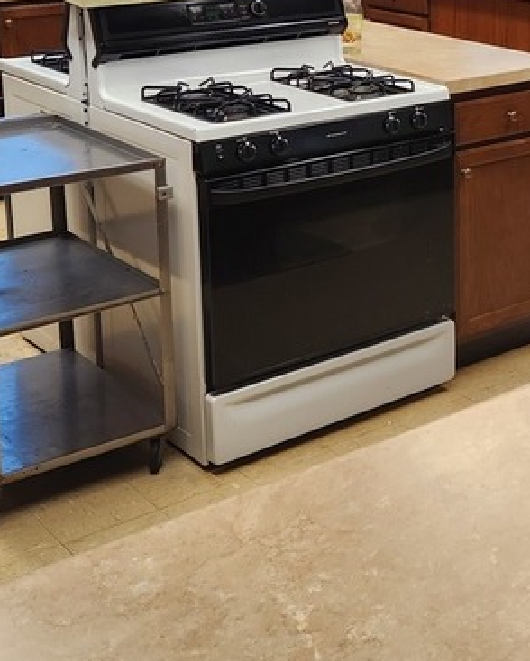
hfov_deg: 21.2
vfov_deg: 27.4
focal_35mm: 66
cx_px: 667
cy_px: 32
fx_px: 1293
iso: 125
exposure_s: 1/120
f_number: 1.8
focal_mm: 5.4
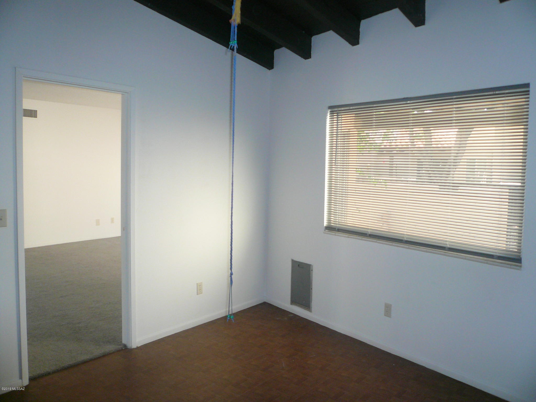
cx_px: 268
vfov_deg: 49.7
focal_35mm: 28
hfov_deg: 63.4
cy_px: 201
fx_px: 434
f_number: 2.8
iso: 160
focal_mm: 4.6
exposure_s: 1/30
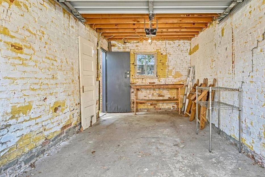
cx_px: 150
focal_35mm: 24
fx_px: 177
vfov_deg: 53.1
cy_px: 80
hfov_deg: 73.4
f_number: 11
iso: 200
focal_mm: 14
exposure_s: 1/15
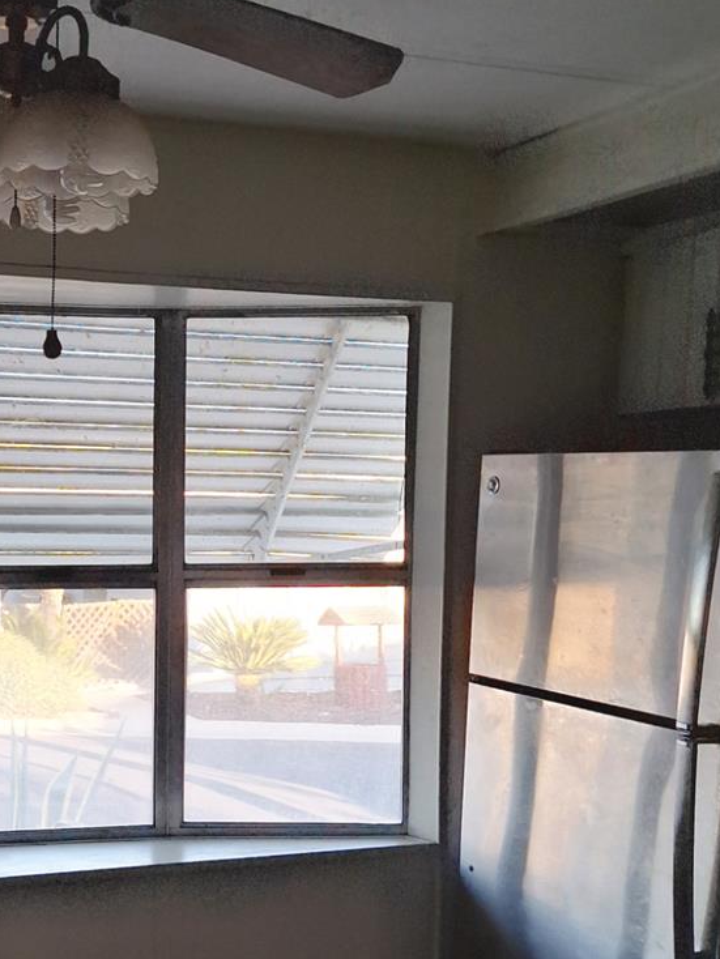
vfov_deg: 40.2
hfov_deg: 29.5
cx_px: 59
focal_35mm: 47
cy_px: 592
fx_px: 1303
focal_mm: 5.54
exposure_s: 1/120
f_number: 1.8
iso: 50
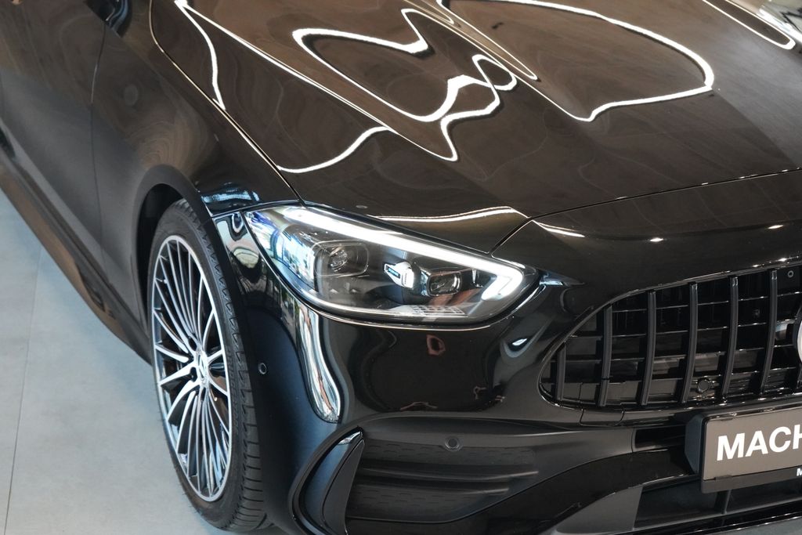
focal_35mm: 70
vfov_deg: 19.5
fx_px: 1560
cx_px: 401
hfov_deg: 28.8
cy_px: 268
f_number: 5.6
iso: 12800
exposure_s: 1/160
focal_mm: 70
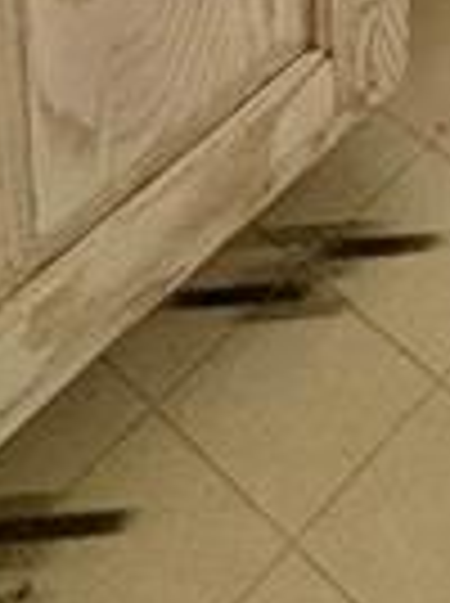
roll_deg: +0.5
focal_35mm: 107
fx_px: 1861
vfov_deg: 11.4
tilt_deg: -6.8
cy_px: -1179
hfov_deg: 13.5
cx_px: 522
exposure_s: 1/120
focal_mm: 2.22
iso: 320
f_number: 2.2
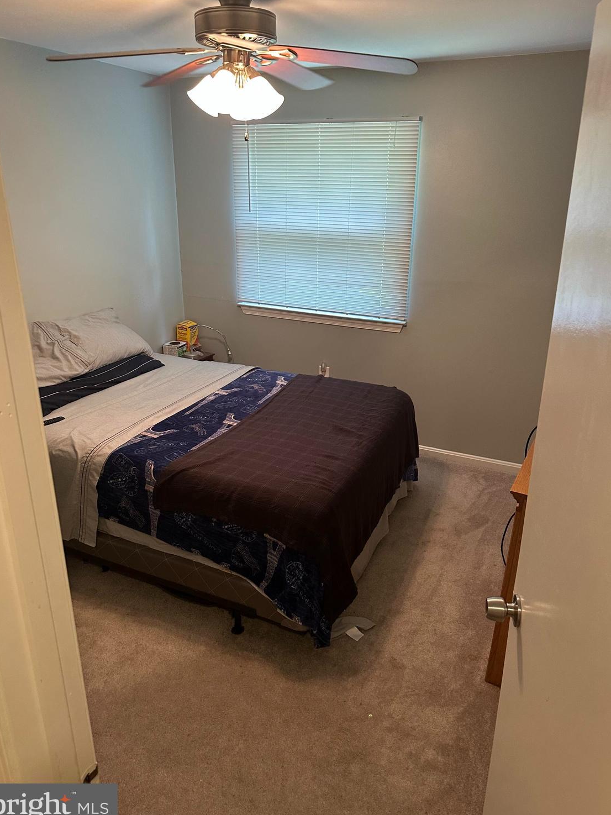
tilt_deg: -14.9
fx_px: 588
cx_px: 298
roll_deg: +0.0
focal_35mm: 25
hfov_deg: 54.9
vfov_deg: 69.4
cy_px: 404
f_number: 1.78
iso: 320
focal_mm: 6.86
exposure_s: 1/60
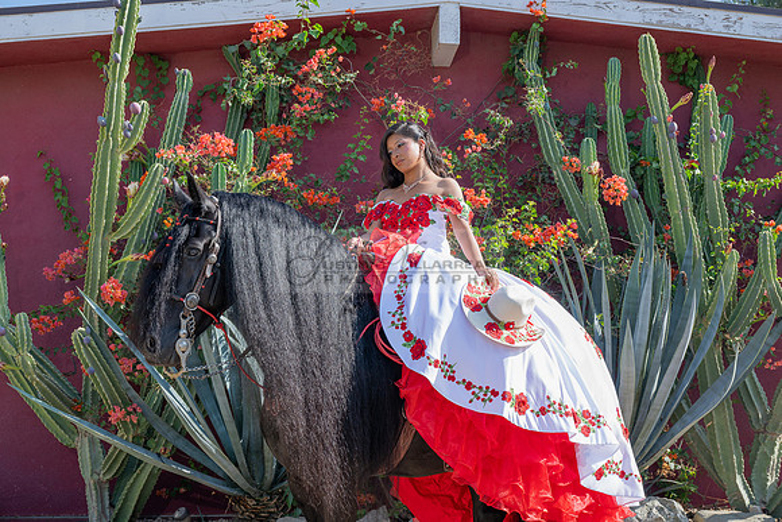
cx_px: 391
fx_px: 1217
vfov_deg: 24.2
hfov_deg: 35.6
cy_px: 261
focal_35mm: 56
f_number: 7.1
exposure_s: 1/200
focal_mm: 56
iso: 125
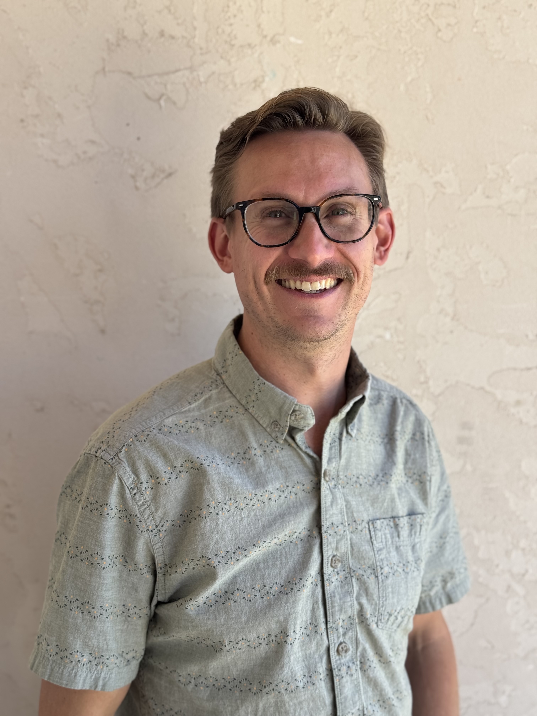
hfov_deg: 30.3
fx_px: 993
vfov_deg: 39.7
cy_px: 358
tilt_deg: -8.9
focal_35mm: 48
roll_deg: +1.0
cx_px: 268
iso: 64
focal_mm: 6.76
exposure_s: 1/397
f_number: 1.78
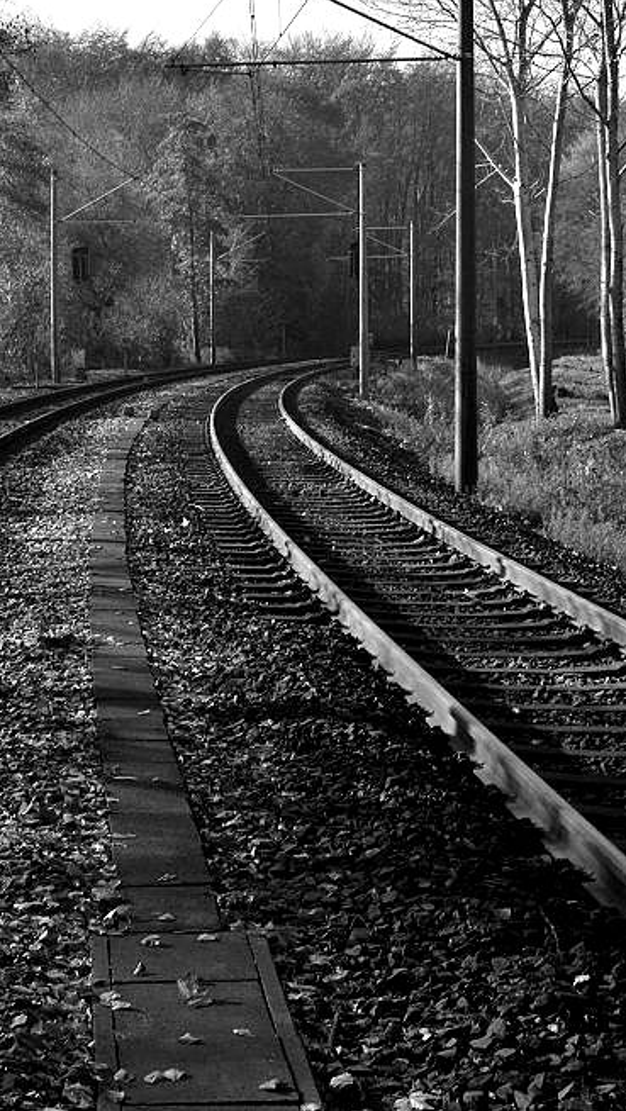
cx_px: 48
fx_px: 1975
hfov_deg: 17.7
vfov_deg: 31.4
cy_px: 551
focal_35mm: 67
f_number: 11
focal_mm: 28
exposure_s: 1/60
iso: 100
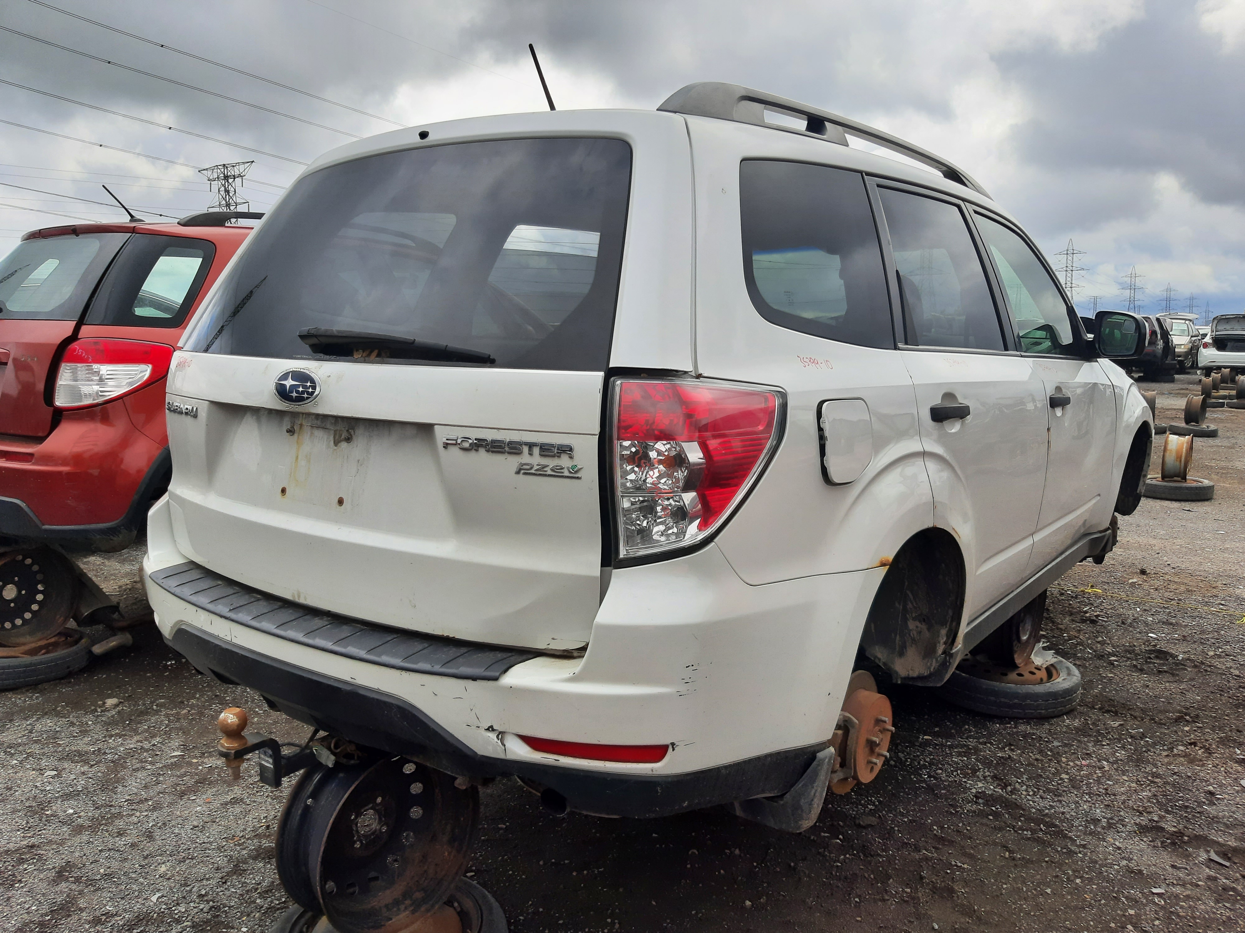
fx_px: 935
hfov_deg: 67.3
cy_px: 466
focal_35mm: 26
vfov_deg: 53.1
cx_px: 622
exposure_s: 1/1295
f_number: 1.7
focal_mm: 3.92
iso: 40
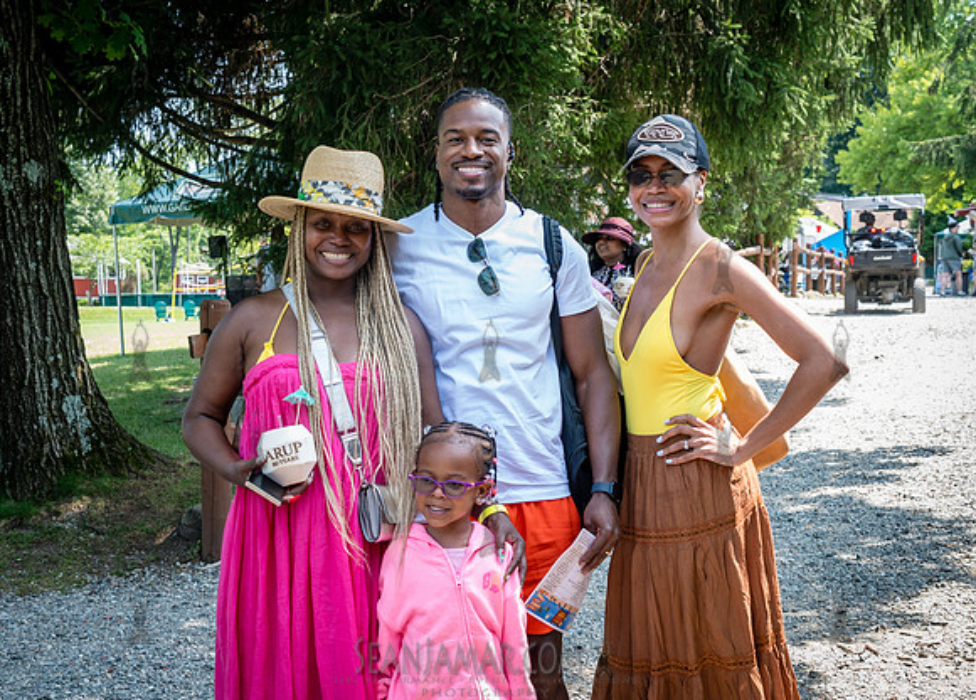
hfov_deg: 41.1
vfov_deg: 30.2
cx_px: 418
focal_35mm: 47
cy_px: 355
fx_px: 1298
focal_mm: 35
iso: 400
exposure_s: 1/250
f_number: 4.5
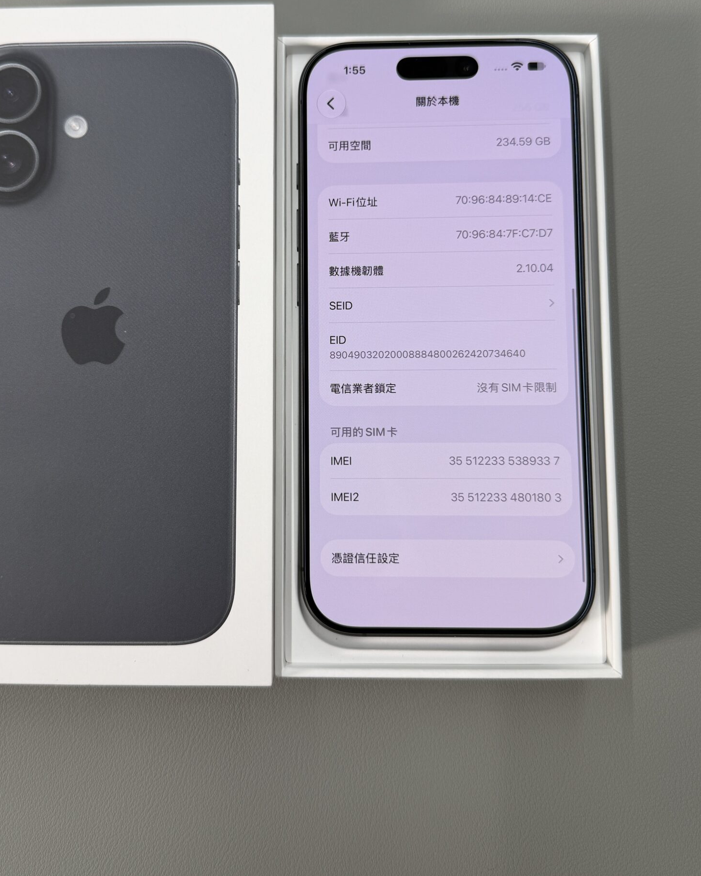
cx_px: 306
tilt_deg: -83.4
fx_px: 856
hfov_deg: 44.5
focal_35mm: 33
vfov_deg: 53.9
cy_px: 356
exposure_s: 1/121
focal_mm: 6.76
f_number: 1.78
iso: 64
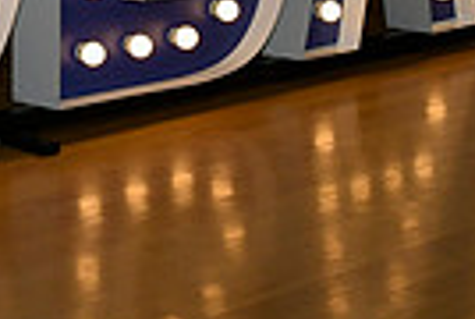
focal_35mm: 138
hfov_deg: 14.6
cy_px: 2
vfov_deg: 9.9
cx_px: 28
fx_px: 1825
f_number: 20
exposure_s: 1/250
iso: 1600
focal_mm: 32
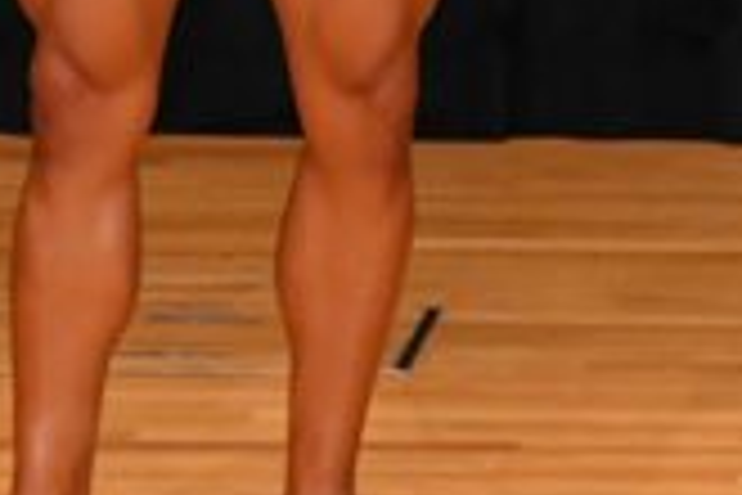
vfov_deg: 1.1
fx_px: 24649
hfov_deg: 1.7
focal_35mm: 1196
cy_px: -315
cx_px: 933
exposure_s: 1/400
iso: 3200
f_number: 5.6
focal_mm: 170
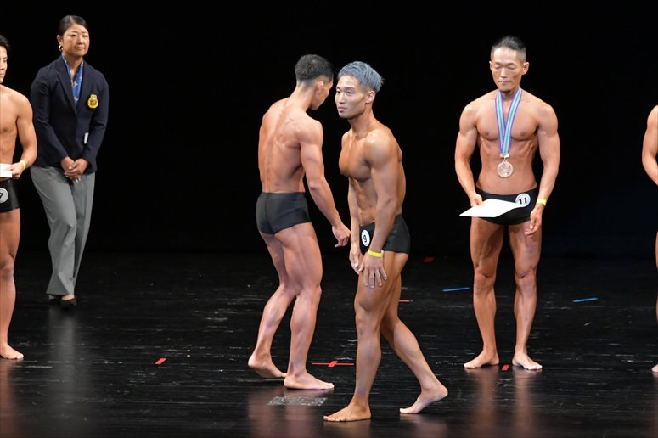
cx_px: 329
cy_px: 219
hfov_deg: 8.1
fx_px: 4659
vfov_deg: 5.4
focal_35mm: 255
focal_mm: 170
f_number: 5.6
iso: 3200
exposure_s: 1/400
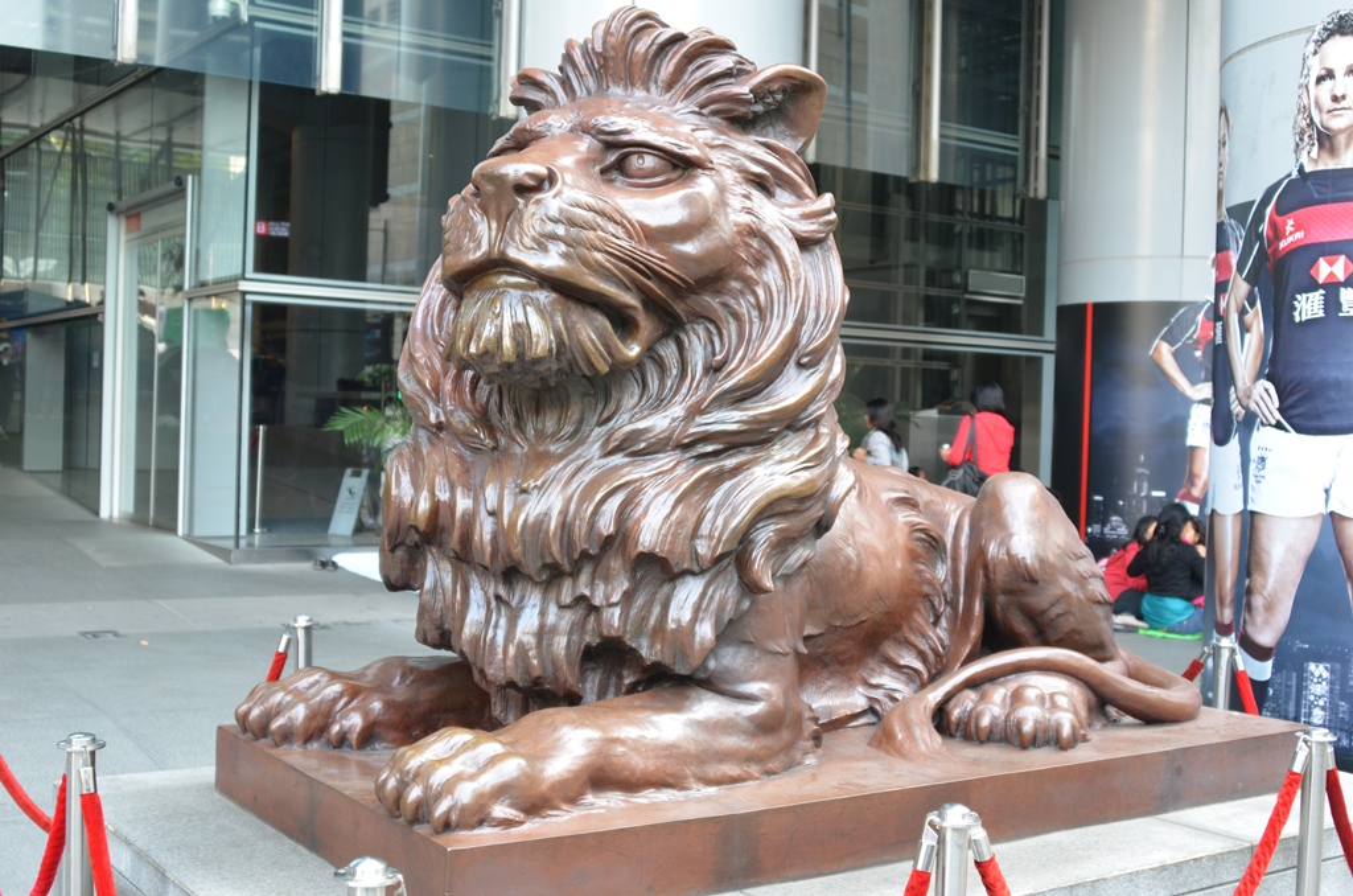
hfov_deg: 46.5
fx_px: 1575
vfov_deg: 31.7
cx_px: 676
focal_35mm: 42
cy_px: 448
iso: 500
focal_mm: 28
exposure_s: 1/60
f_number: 4
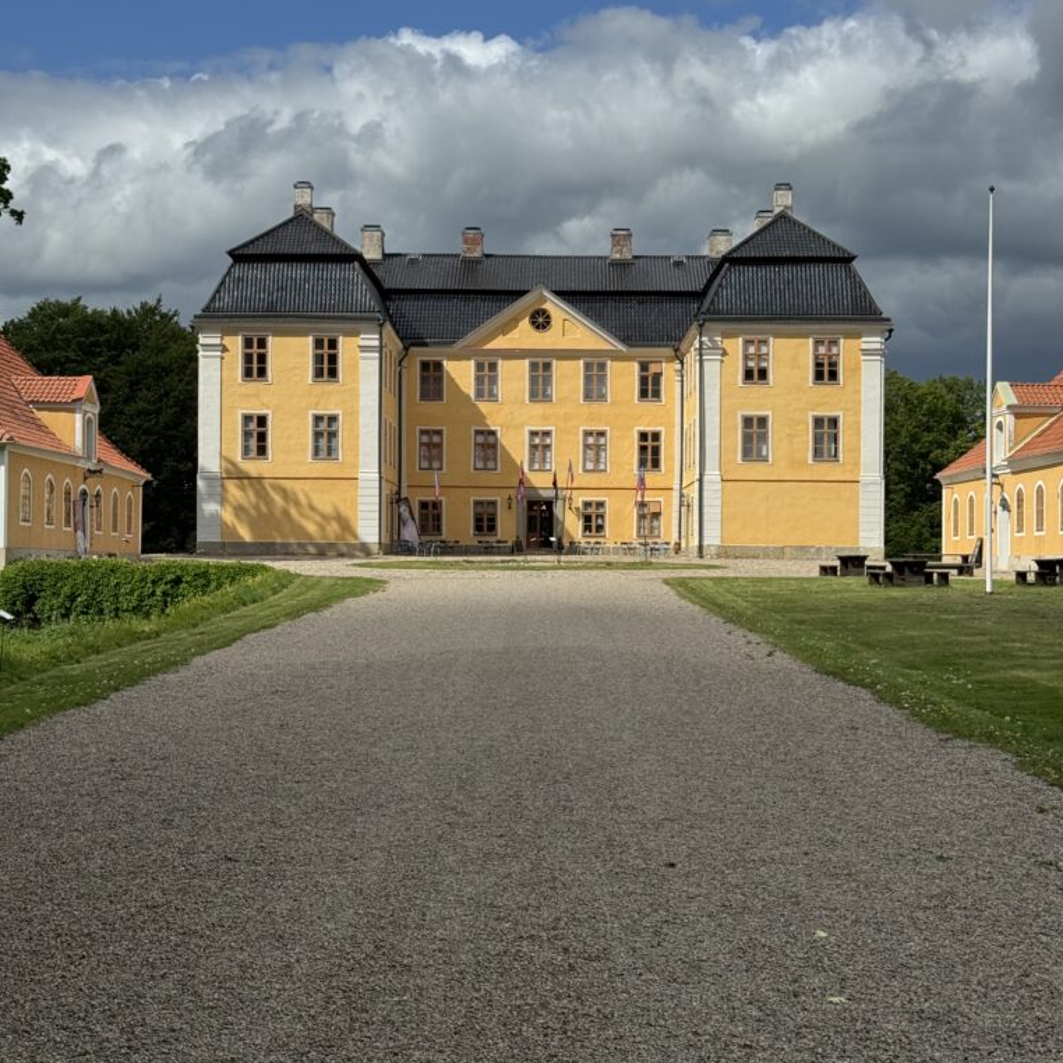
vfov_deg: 30.0
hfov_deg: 30.0
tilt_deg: +1.4
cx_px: 530
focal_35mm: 57
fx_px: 1980
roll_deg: -0.7
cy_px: 515
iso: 80
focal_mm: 6.76
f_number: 1.78
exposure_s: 1/9009
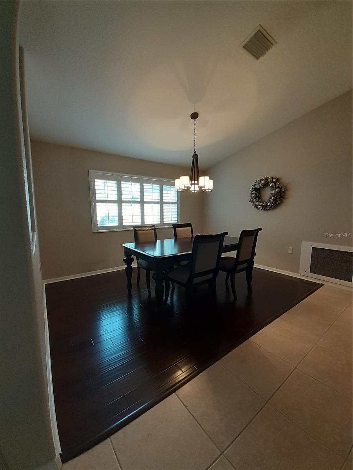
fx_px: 177
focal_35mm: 13
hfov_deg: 89.9
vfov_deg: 106.2
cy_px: 235
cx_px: 176
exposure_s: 1/33
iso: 160
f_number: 2.2
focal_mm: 1.13
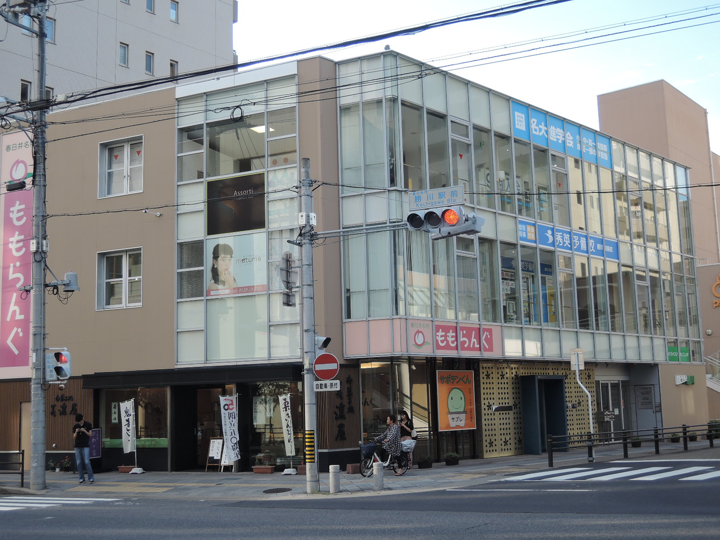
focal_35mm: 45
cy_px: 270
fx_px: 936
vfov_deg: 32.2
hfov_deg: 42.1
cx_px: 360
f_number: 3.4
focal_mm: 9.6
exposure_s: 1/200
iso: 90
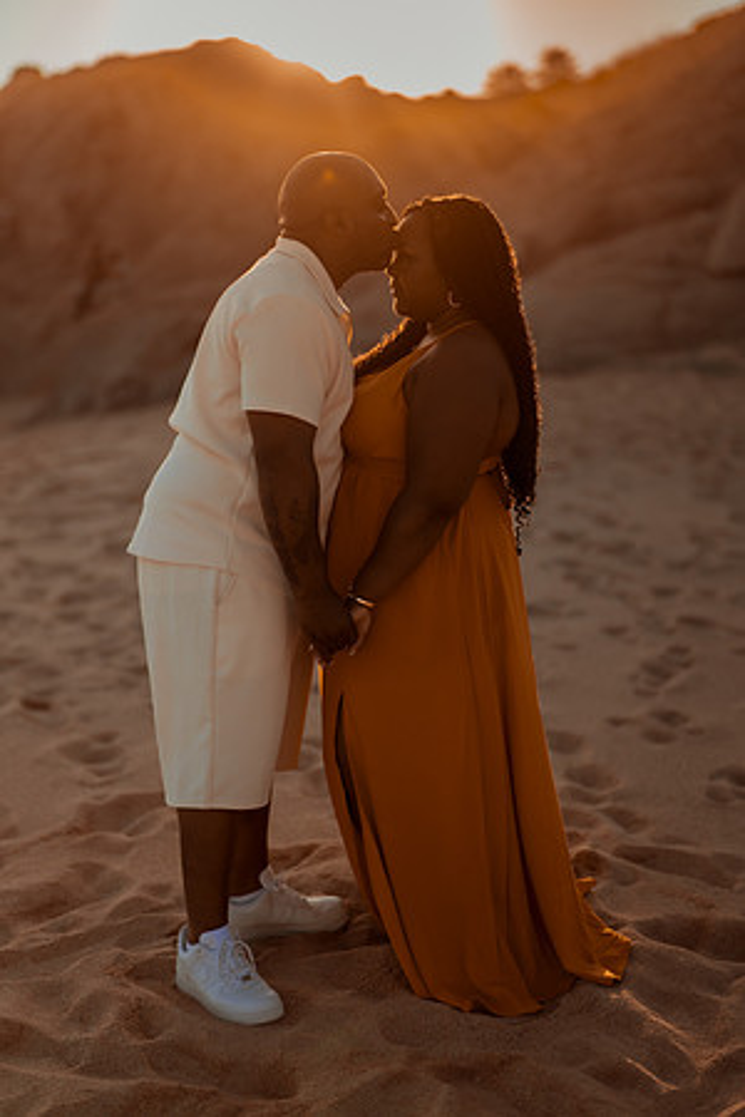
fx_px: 1800
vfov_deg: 34.5
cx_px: 372
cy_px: 558
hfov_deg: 23.4
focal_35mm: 58
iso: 100
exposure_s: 1/4000
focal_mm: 58
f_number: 1.4
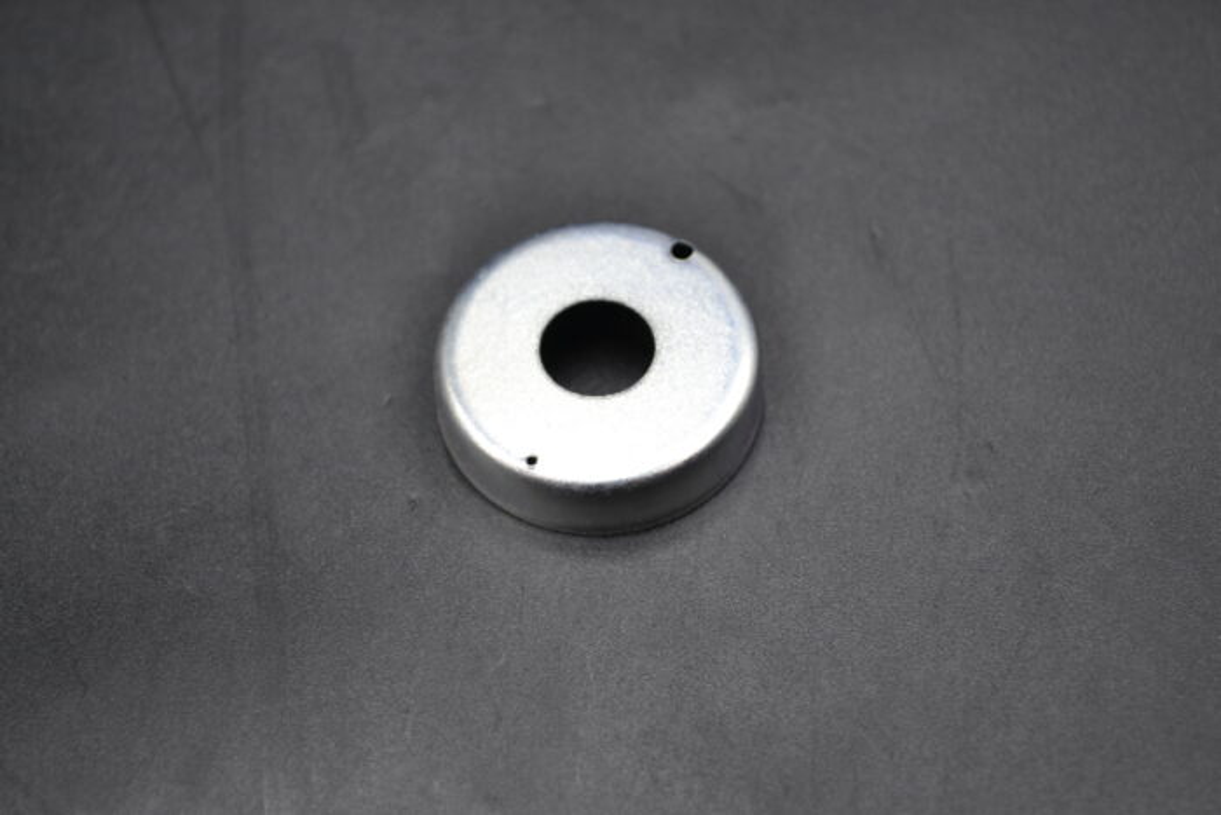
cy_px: 408
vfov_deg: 19.7
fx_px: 2341
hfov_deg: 29.2
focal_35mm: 69
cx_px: 610
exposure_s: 1/80
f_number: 5.3
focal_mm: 46
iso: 400
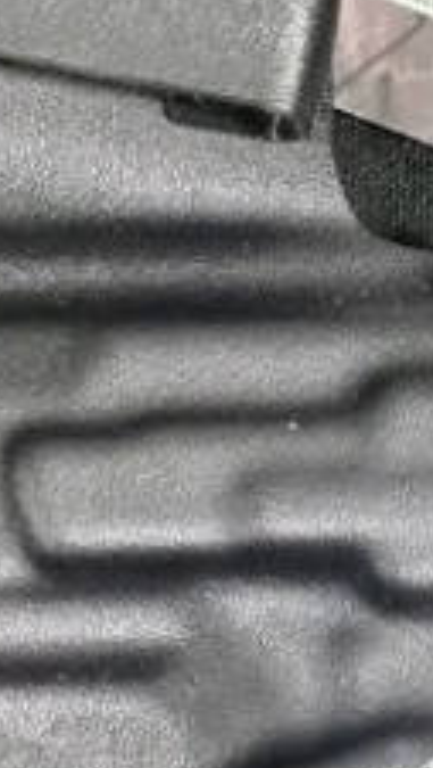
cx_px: 72
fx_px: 4092
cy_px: 410
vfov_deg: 10.7
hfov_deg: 6.0
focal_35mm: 201
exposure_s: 1/30
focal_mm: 5.96
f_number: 1.6
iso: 320
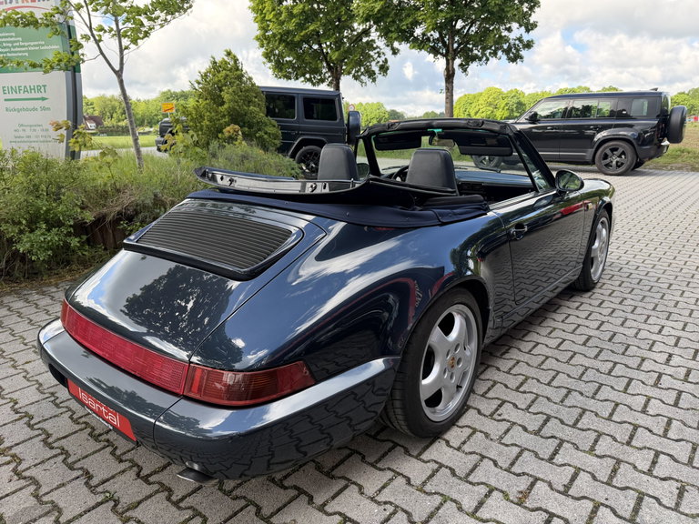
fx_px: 485
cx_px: 350
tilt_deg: -14.2
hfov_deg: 71.6
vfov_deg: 56.8
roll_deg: +1.5
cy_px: 262
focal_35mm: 24
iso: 100
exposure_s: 1/617
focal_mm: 6.76
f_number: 1.78
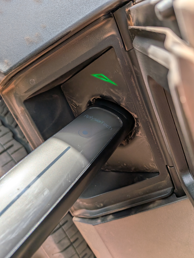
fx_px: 179
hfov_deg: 56.8
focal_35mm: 24
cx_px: 97
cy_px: 129
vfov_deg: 71.6
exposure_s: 1/739
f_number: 1.7
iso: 19
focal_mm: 4.53
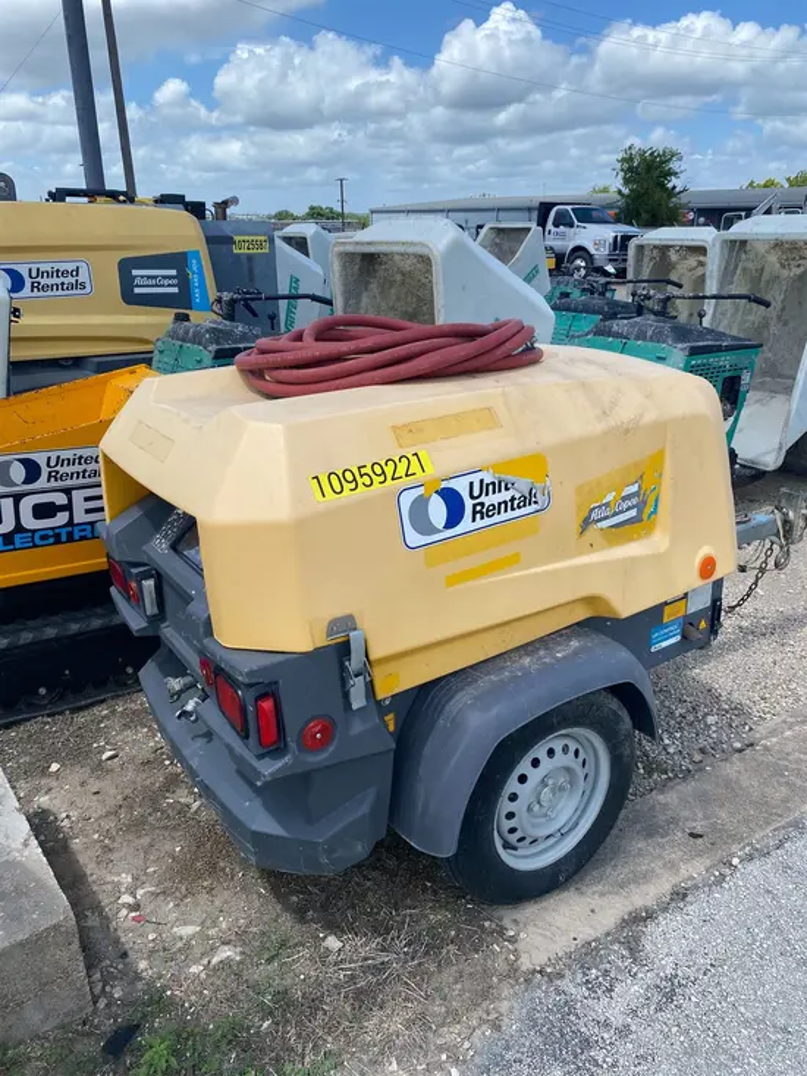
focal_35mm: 26
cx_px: 404
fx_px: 808
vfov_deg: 67.3
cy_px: 538
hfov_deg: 53.1
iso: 32
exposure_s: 1/2513
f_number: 1.8
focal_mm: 4.25
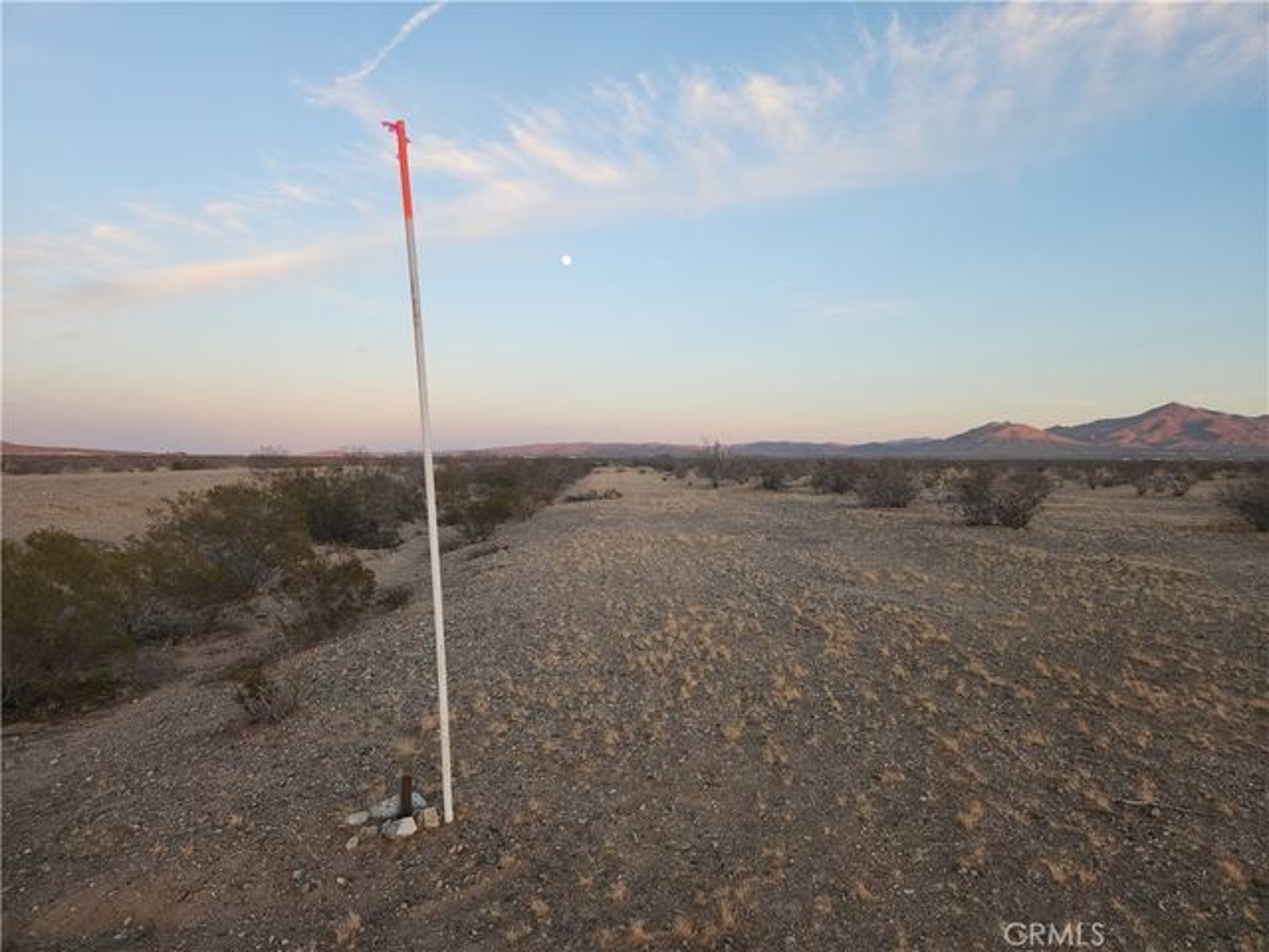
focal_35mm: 23
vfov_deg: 58.9
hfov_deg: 73.9
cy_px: 476
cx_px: 634
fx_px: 843
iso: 25
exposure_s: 1/180
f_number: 1.8
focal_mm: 5.4
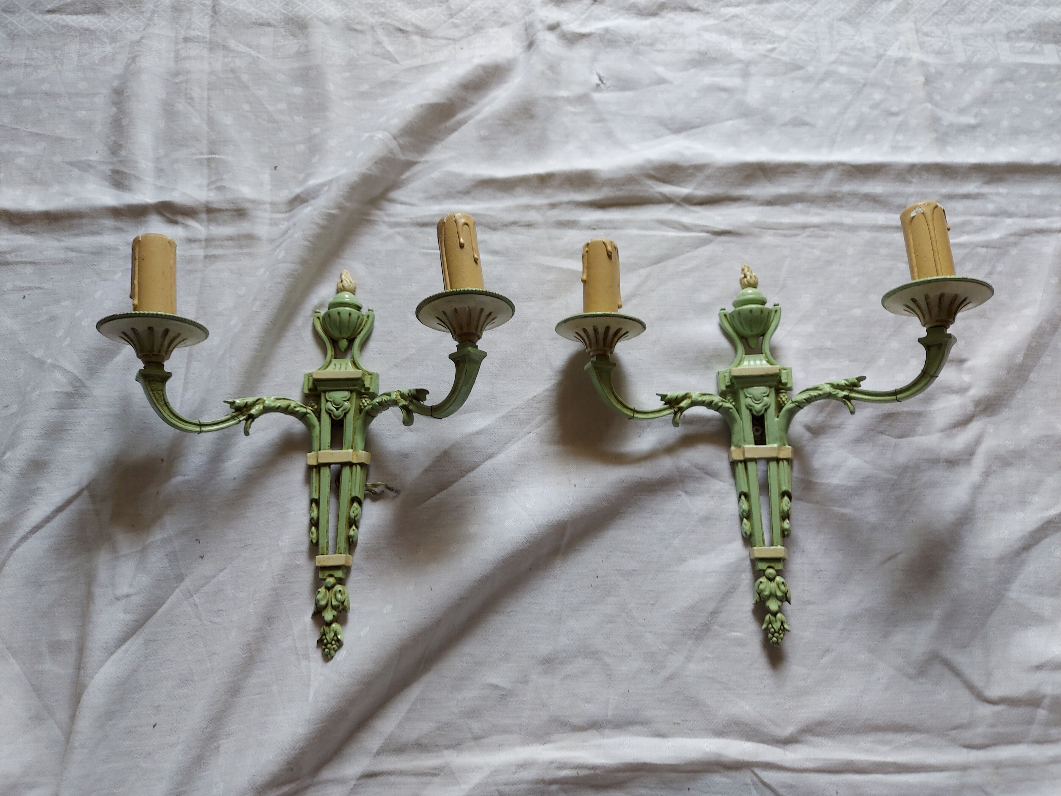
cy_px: 398
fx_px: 736
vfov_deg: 56.8
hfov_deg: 71.6
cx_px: 530
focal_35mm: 24
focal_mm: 5.23
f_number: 1.8
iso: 64
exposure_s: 1/50
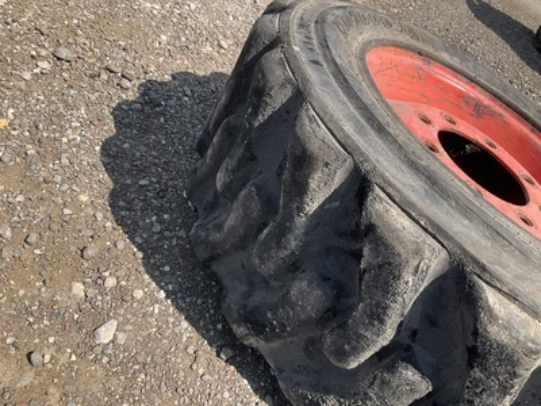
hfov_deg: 61.7
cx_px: 270
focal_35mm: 29
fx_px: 453
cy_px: 203
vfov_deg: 48.2
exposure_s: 1/829
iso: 25
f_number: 1.8
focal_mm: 3
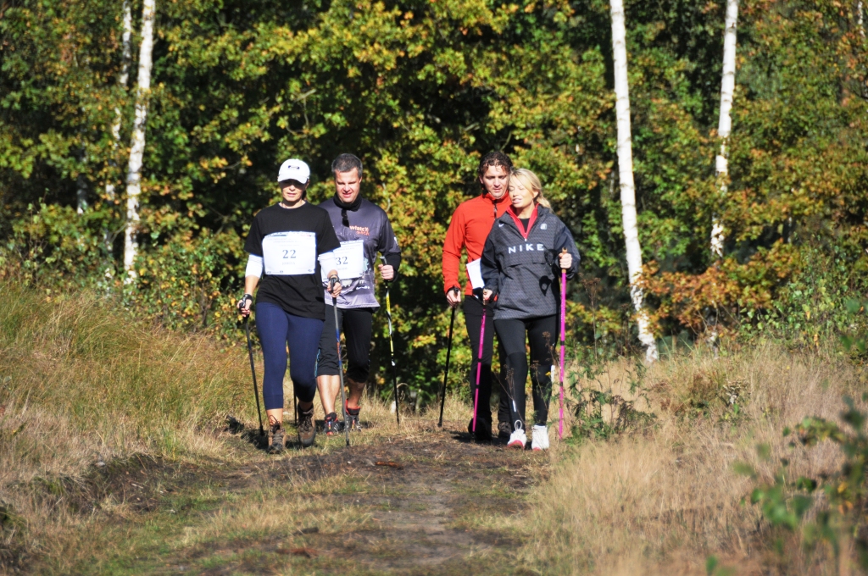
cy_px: 288
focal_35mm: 300
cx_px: 434
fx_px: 7224
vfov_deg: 4.6
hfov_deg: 6.9
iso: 360
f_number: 5.6
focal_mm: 200
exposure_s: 1/2000
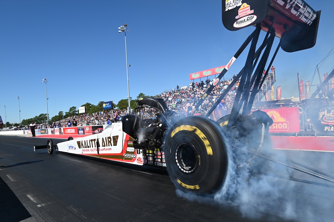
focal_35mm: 24
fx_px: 223
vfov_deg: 53.1
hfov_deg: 73.8
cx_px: 167
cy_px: 111
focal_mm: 24
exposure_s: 1/1600
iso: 320
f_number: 5.6
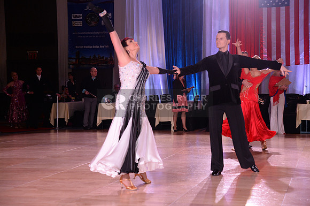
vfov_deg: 20.6
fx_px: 568
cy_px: 103
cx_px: 155
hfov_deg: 30.6
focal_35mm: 66
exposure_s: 1/250
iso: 2000
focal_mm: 66
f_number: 5
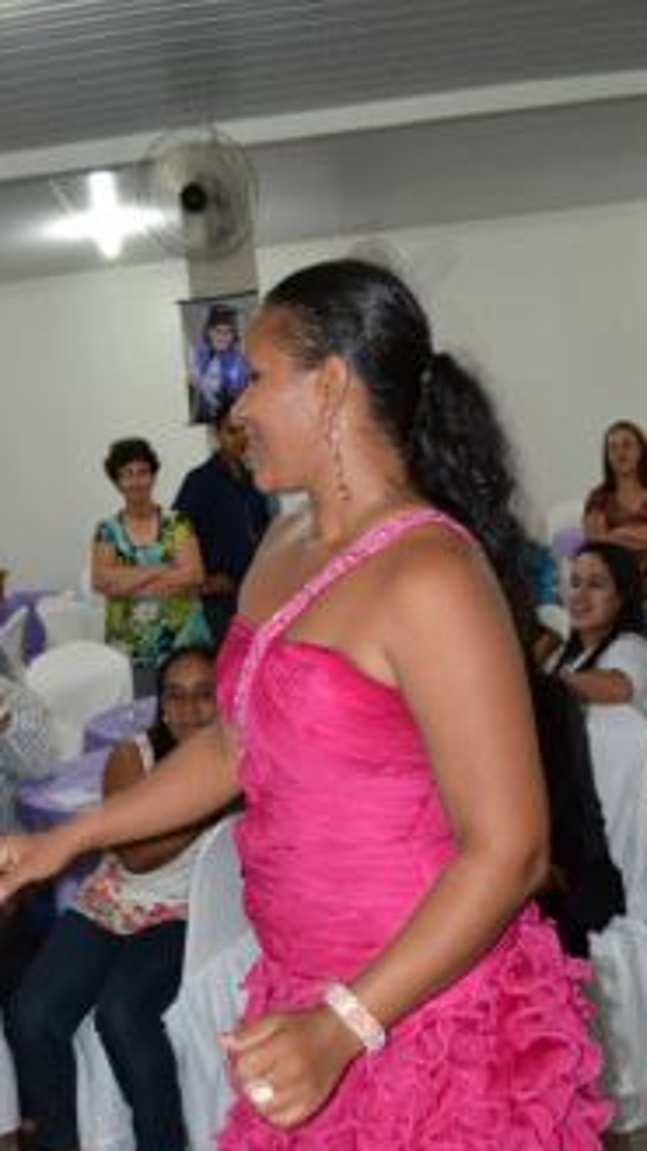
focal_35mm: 43
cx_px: 240
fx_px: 1312
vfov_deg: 45.6
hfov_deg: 27.6
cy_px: 871
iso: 3200
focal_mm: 18
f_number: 3.5
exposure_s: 1/60
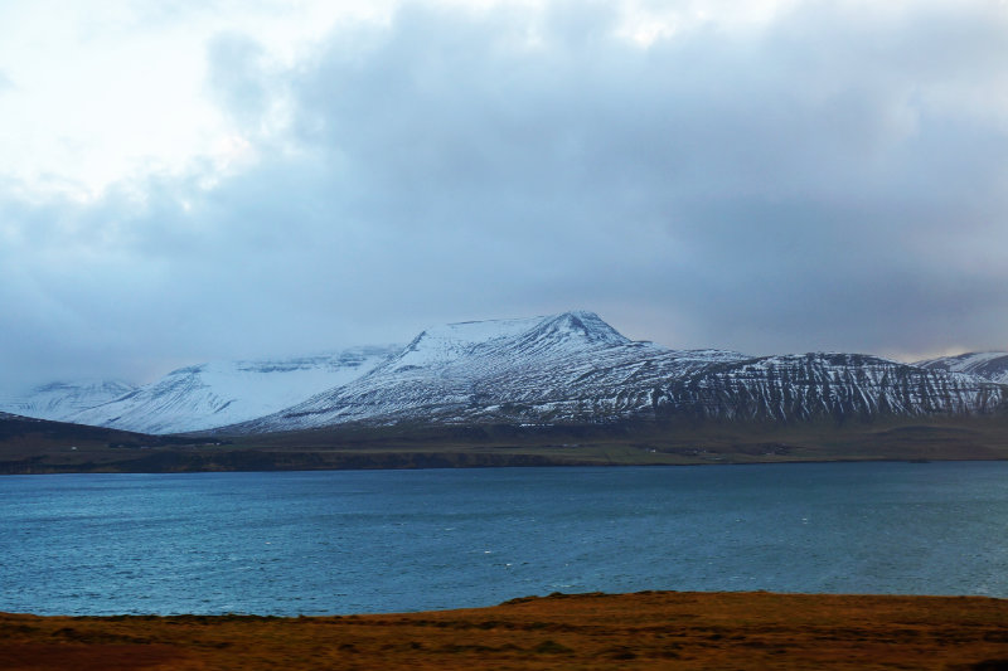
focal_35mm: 50
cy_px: 336
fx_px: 1386
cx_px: 504
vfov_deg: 27.2
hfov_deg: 40.0
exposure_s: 1/60
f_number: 9
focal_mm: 33
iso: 100
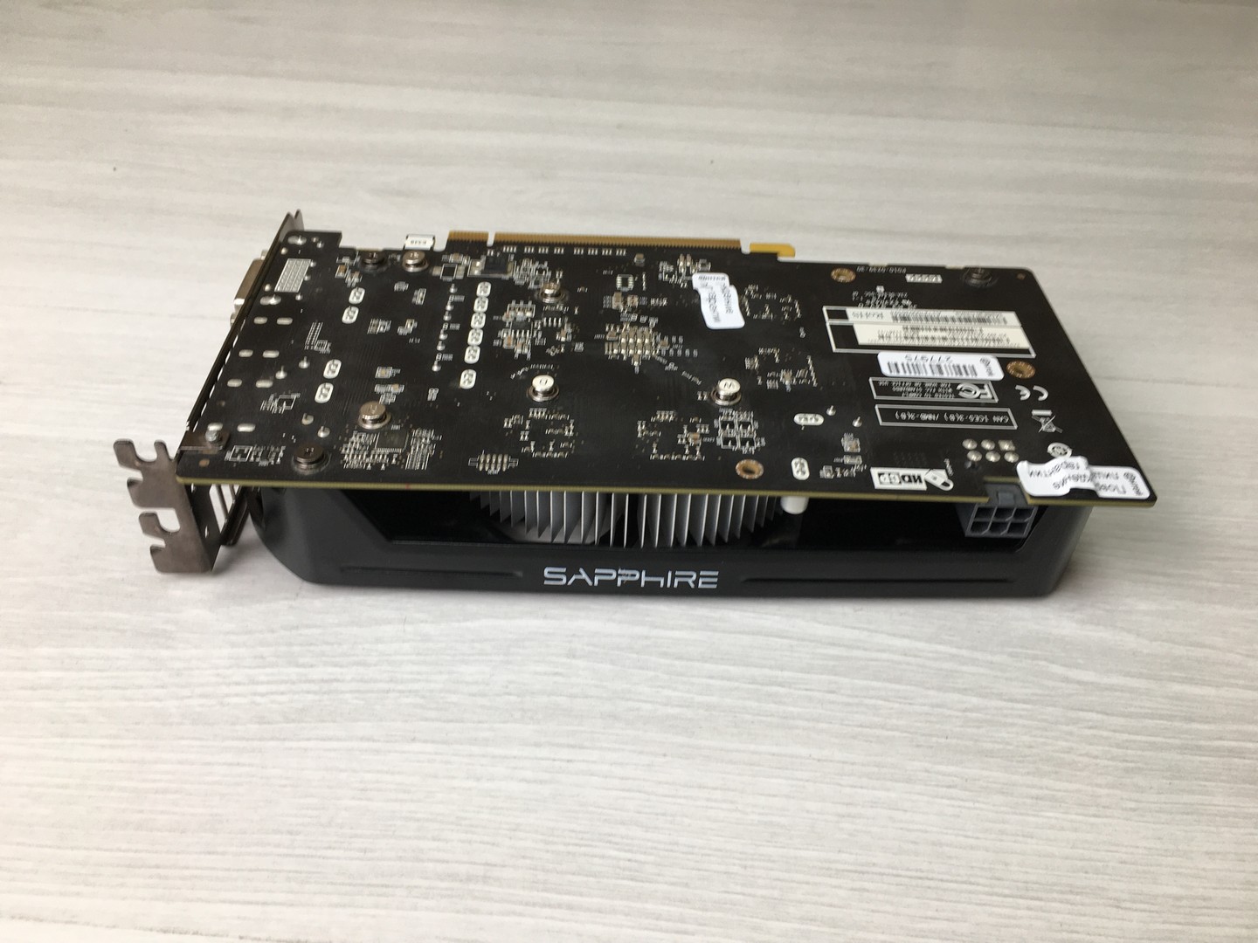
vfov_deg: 48.2
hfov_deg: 61.7
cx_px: 629
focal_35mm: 29
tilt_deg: -39.9
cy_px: 472
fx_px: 1054
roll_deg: -1.1
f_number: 2.2
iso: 25
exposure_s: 1/50
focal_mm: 4.15
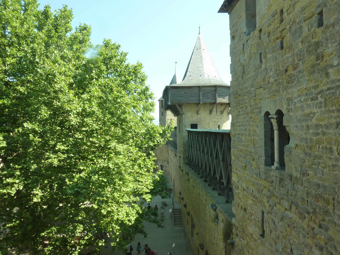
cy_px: 128
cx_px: 170
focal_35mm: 25
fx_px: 246
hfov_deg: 69.4
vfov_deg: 54.9
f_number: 4
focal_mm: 4.1
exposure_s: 1/160
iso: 125
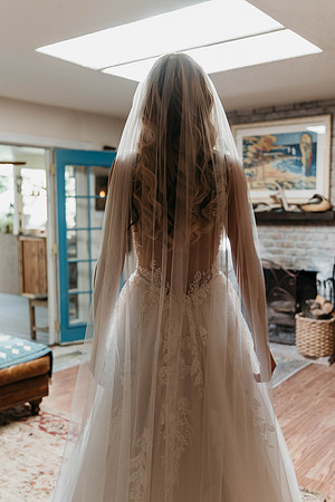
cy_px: 251
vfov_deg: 48.5
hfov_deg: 33.4
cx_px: 168
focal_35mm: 40
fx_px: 558
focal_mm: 40
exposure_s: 1/250
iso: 1000
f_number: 2.8
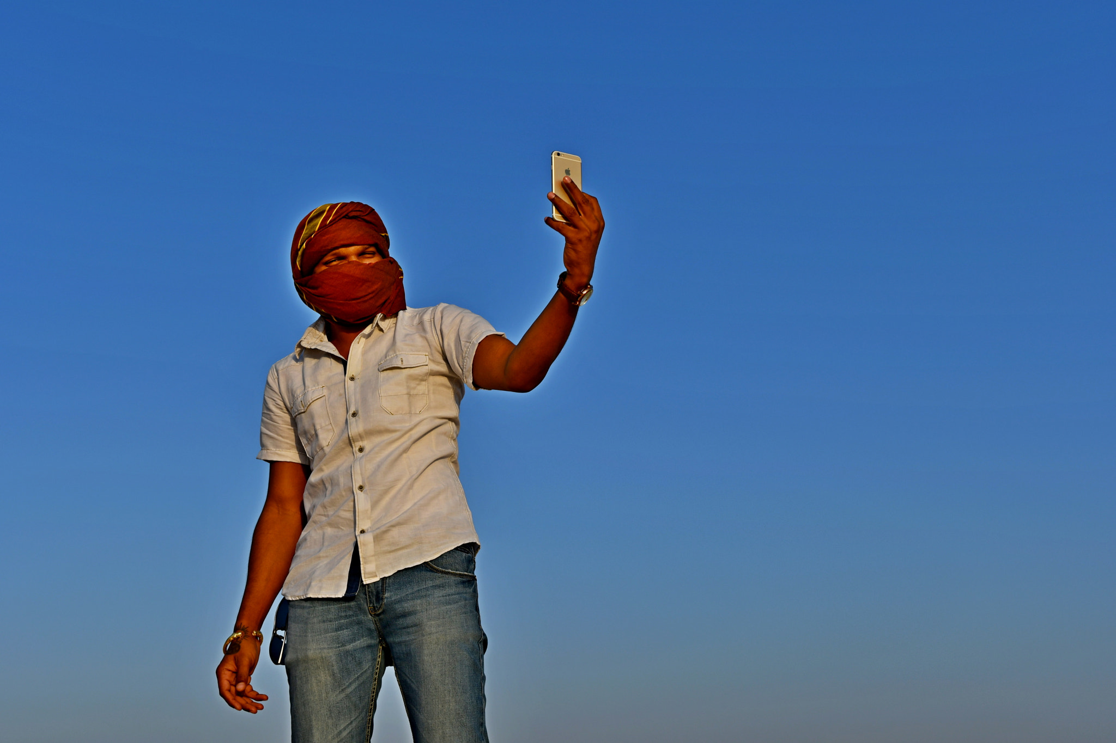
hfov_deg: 43.6
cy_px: 372
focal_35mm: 45
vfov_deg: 29.9
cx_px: 558
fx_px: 1395
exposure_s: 1/400
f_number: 8
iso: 100
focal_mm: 30
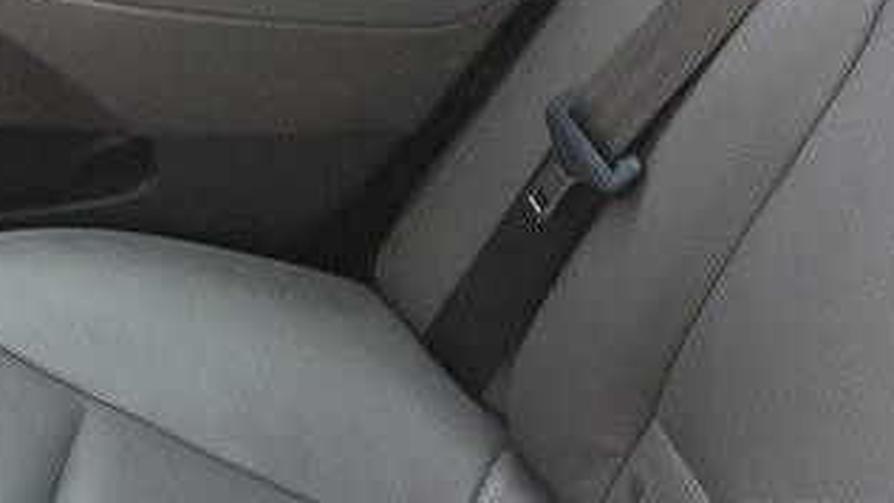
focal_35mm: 66
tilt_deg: -19.3
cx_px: 31
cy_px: -131
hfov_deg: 30.0
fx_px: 1565
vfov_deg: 17.3
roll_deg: +1.5
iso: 125
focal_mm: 4.15
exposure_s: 1/33
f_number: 2.2
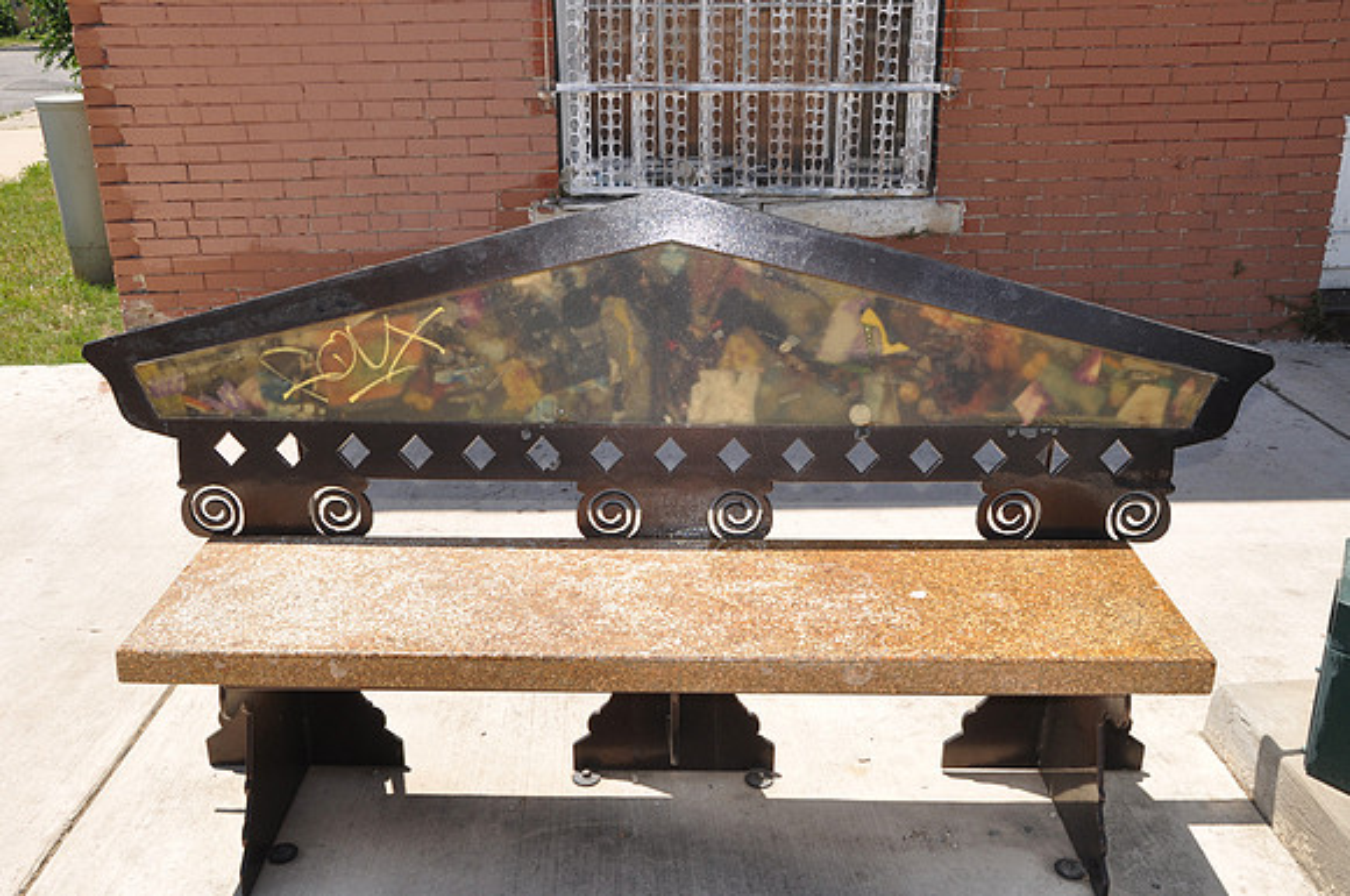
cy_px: 448
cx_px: 675
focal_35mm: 33
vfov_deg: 39.9
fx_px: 1236
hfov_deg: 57.3
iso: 200
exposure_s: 1/200
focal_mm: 22
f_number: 9
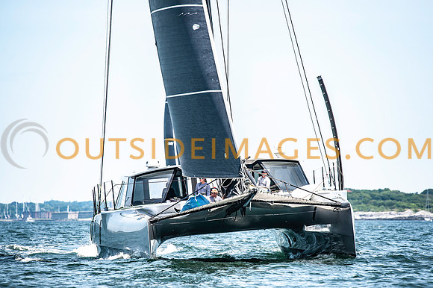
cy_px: 144
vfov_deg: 4.5
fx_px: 3654
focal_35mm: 304
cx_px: 216
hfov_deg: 6.8
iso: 250
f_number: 5
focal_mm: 300
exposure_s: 1/1600
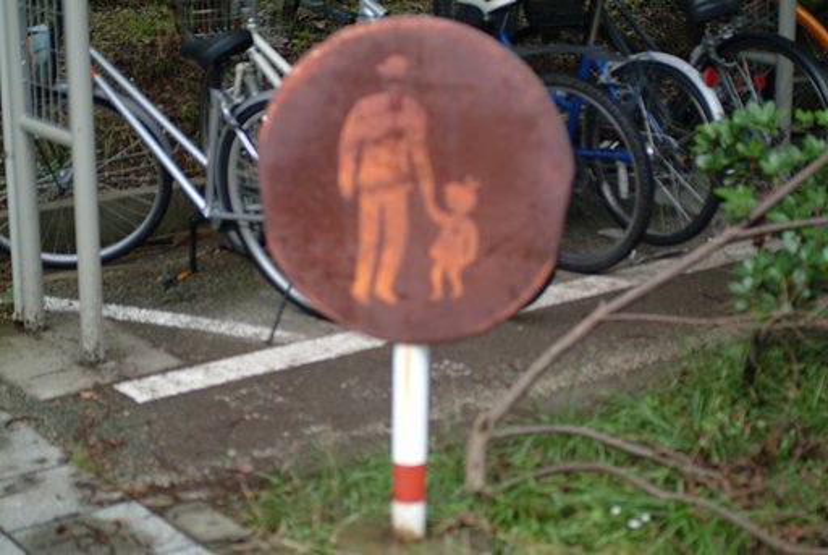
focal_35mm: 75
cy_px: 278
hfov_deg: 27.0
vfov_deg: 18.2
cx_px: 414
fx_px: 1727
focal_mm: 50
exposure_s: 1/180
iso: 100
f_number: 2.8
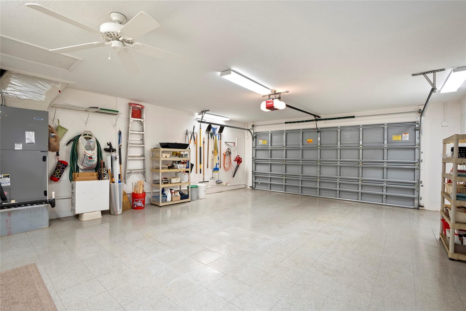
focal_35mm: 16
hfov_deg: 96.7
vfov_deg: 73.7
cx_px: 233
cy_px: 156
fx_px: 207
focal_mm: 16
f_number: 9
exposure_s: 1
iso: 250
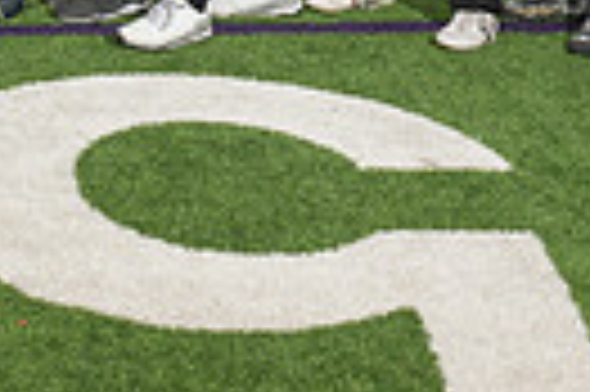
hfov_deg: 16.9
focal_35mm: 113
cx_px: -208
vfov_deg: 11.4
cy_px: -255
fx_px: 1850
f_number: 8
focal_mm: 24
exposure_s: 1/200
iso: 160
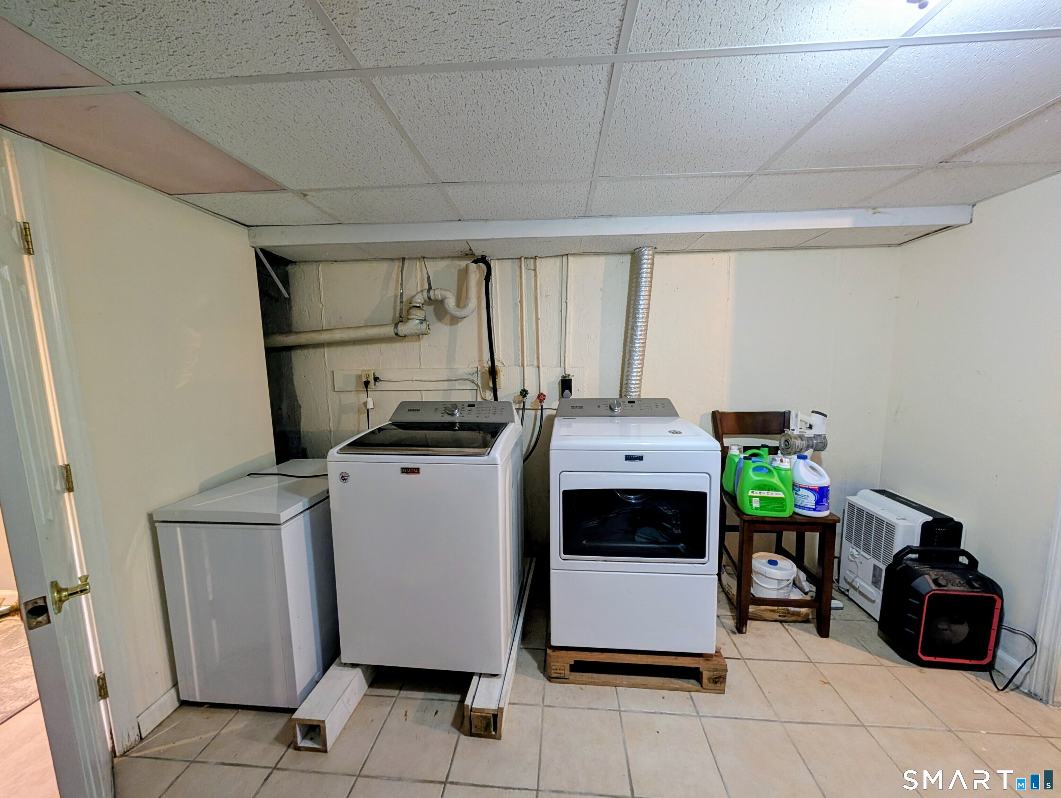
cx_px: 530
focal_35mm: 12
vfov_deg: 94.6
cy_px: 399
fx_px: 368
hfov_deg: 110.5
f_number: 1.7
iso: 312
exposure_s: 1/31.3
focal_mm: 2.02
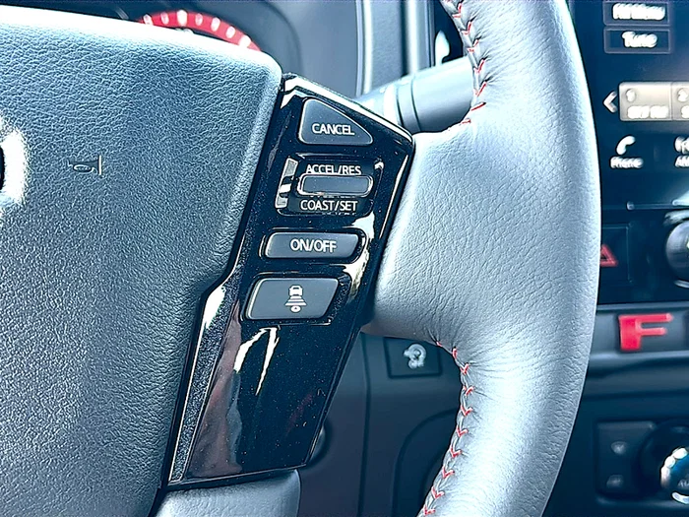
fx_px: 856
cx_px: 344
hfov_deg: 43.9
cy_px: 258
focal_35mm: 43
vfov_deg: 33.6
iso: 64
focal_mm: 6.86
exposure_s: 1/73
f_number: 1.78
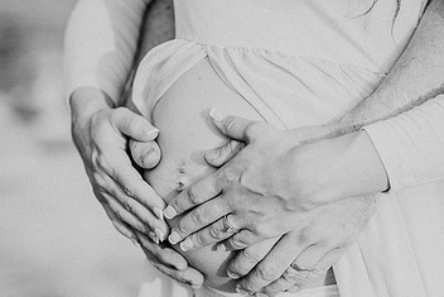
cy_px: 227
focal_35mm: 140
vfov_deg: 9.8
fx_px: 1727
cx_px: 233
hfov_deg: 14.6
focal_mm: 85
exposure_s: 1/500
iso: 160
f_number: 2.5
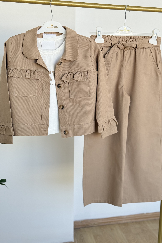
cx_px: 89
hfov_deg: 27.0
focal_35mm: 50
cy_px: 121
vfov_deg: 39.6
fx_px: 337
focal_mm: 6.76
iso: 80
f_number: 1.78
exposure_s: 1/145
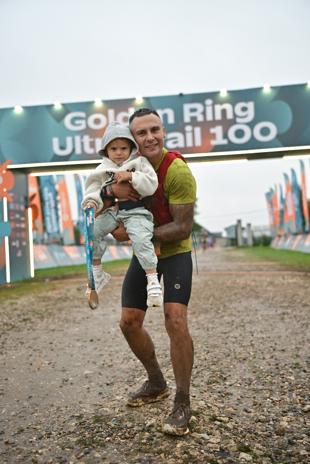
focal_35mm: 39
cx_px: 155
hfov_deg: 34.2
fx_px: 503
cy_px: 232
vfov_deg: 49.5
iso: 640
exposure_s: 1/1250
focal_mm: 39
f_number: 2.1
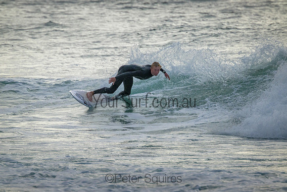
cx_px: 144
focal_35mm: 800
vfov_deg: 1.7
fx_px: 6379
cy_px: 96
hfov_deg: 2.6
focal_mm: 800
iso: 2800
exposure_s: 1/2000
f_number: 11
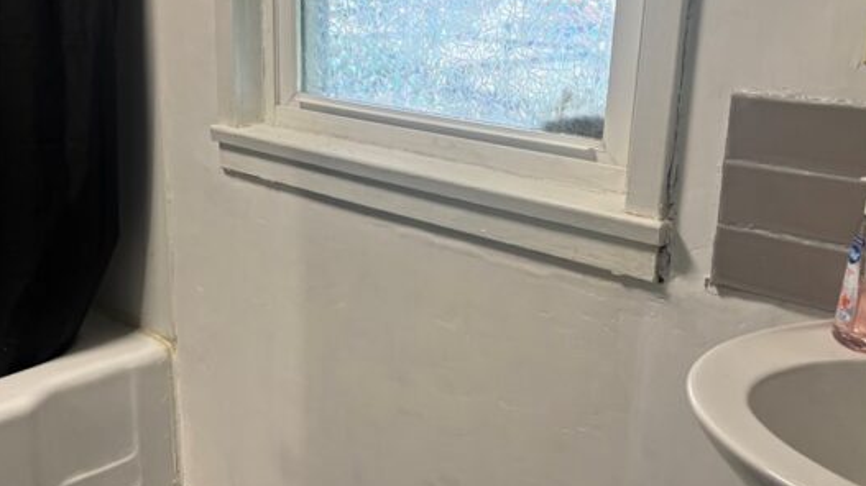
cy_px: 263
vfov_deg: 27.7
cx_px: 388
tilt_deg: -16.6
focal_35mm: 43
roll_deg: -1.7
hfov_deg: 47.3
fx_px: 987
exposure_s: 1/60
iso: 125
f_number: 1.6
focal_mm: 5.96
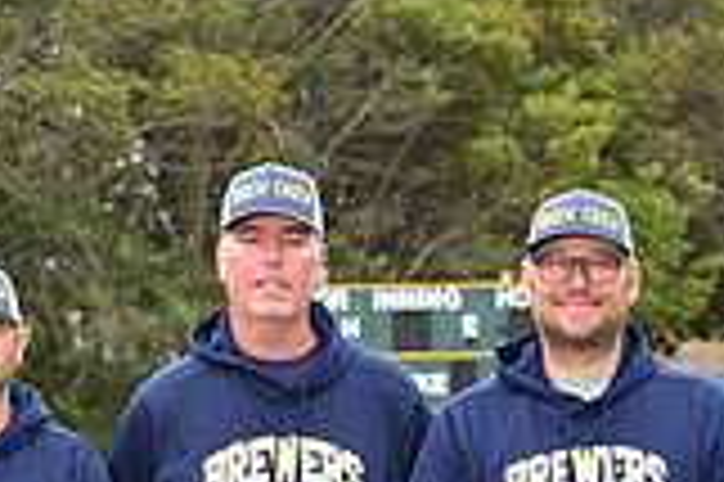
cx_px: 193
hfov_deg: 8.1
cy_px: 673
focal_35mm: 253
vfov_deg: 5.4
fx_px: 5083
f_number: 7.1
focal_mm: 70
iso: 400
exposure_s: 1/160
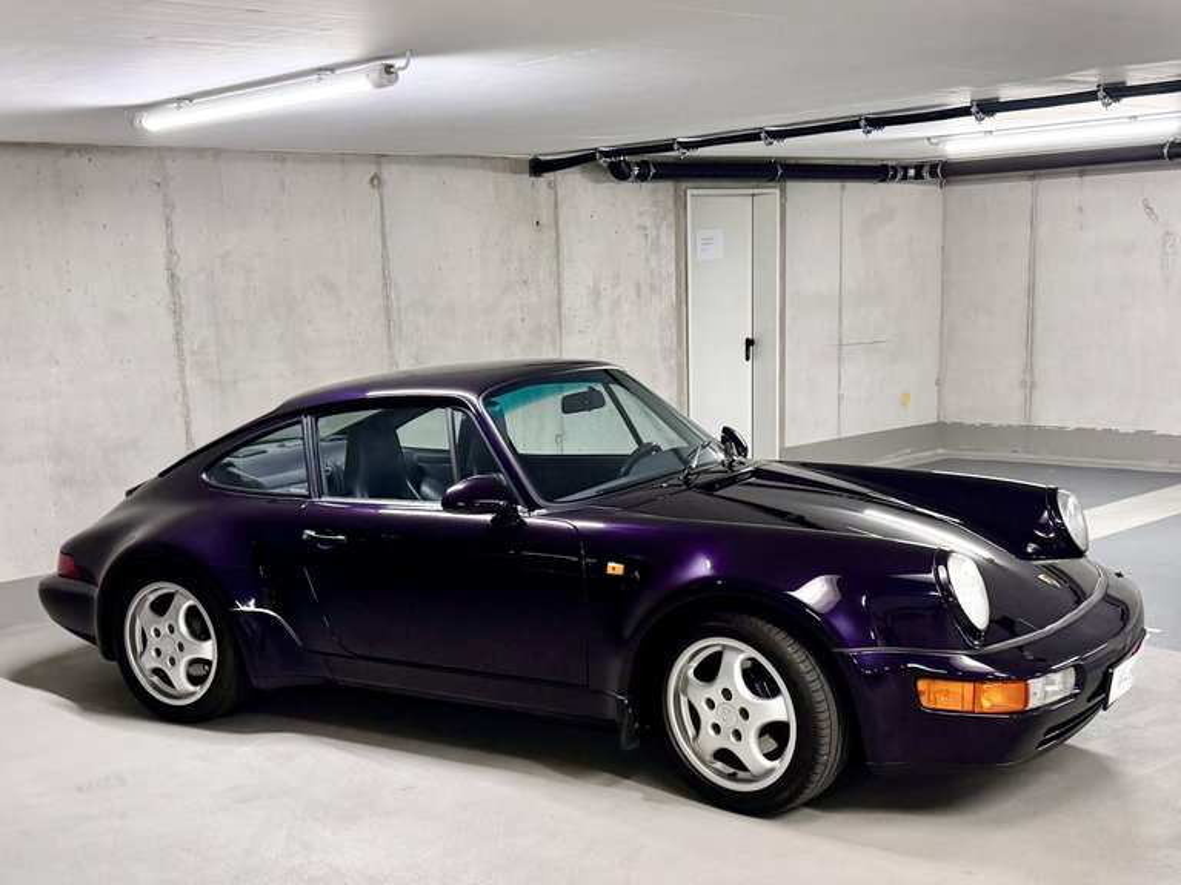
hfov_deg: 71.6
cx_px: 590
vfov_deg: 56.8
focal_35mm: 24
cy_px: 442
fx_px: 819
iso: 250
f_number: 1.78
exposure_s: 1/100
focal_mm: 6.76
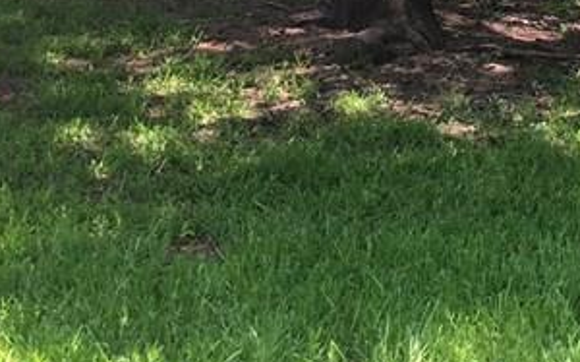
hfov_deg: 18.9
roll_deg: -2.3
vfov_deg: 11.7
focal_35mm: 105
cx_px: 659
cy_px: -230
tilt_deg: +2.8
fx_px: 1658
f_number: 2.2
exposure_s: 1/120
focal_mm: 4.15
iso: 40
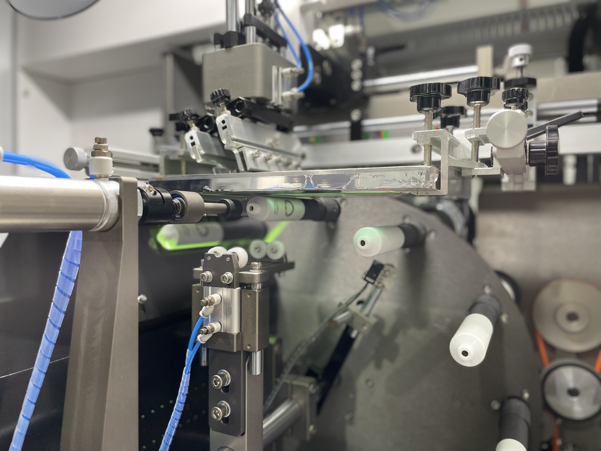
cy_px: 226
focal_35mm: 26
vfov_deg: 53.1
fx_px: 451
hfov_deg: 67.3
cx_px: 300
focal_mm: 4.2
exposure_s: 1/50
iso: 100
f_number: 1.6
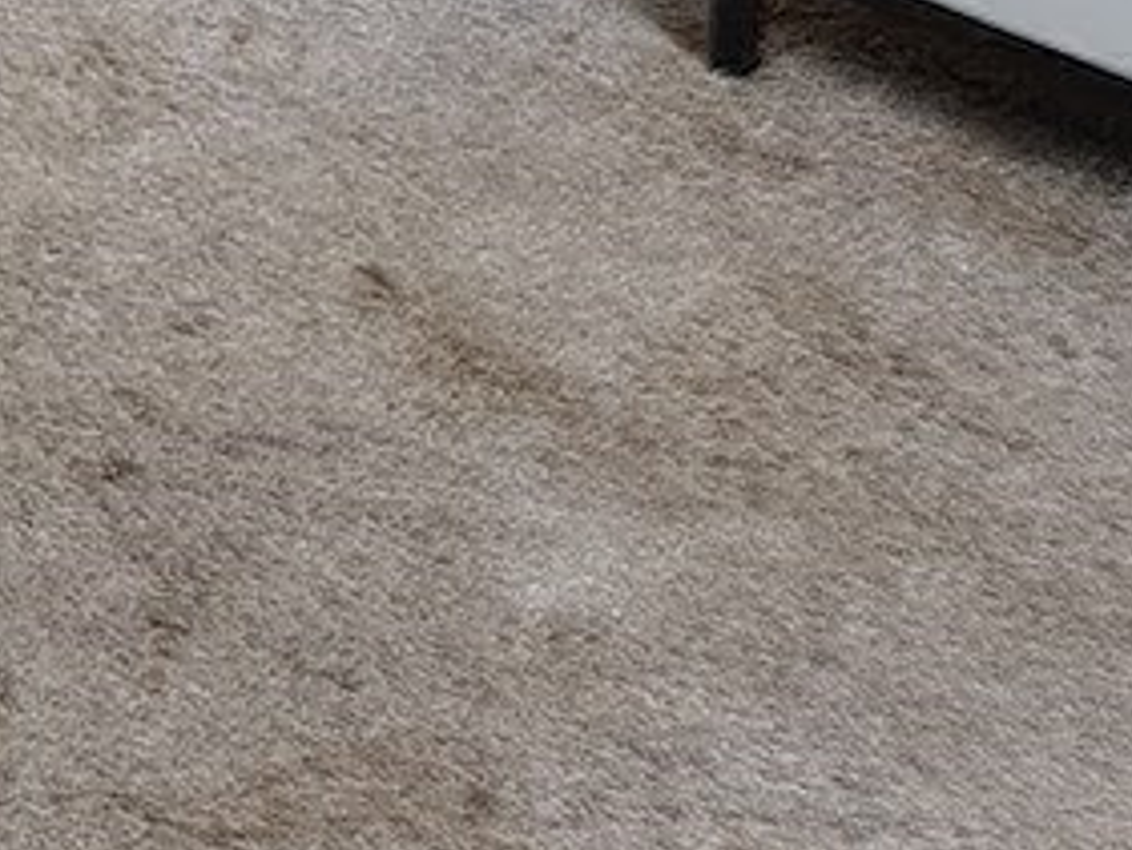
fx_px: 5725
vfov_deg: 7.6
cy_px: -1495
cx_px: -1615
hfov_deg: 9.9
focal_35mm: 175
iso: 1111
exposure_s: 1/50
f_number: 1.8
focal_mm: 5.56
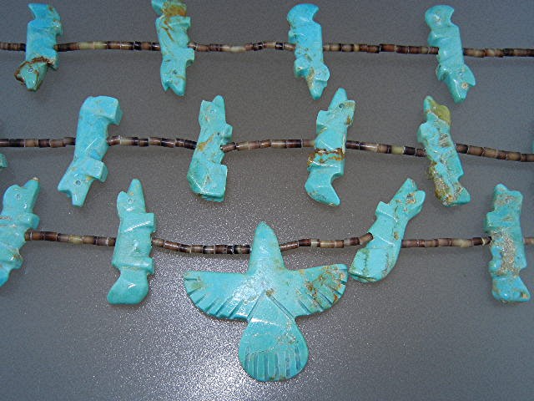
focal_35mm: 45
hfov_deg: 42.1
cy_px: 200
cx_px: 267
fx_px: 694
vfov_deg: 32.2
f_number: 3.8
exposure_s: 1/30
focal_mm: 8.1
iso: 200
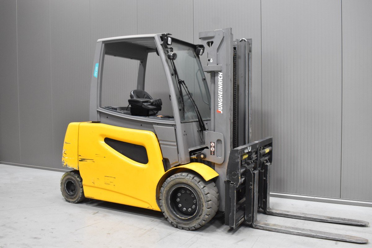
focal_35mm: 33
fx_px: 341
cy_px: 124
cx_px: 186
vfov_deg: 40.0
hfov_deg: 57.2
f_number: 5
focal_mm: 22
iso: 1600
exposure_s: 1/30
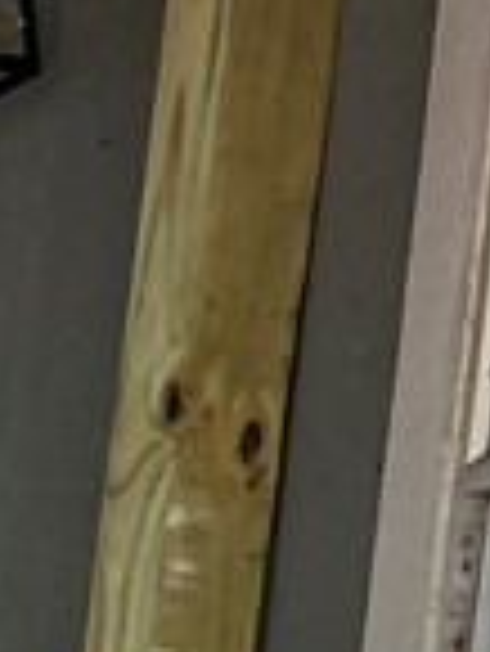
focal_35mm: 184
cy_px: 2154
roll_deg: -1.7
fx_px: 3468
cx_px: -917
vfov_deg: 8.4
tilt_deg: -18.8
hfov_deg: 7.3
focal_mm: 5.7
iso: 50
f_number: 1.5
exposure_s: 1/666
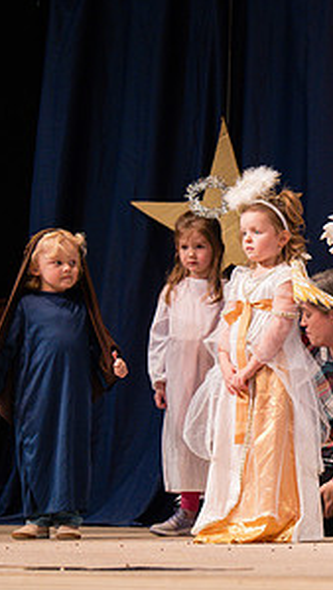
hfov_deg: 6.2
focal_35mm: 192
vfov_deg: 11.2
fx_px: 3011
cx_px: 570
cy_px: 367
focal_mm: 70
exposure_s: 1/250
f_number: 2.8
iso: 1250
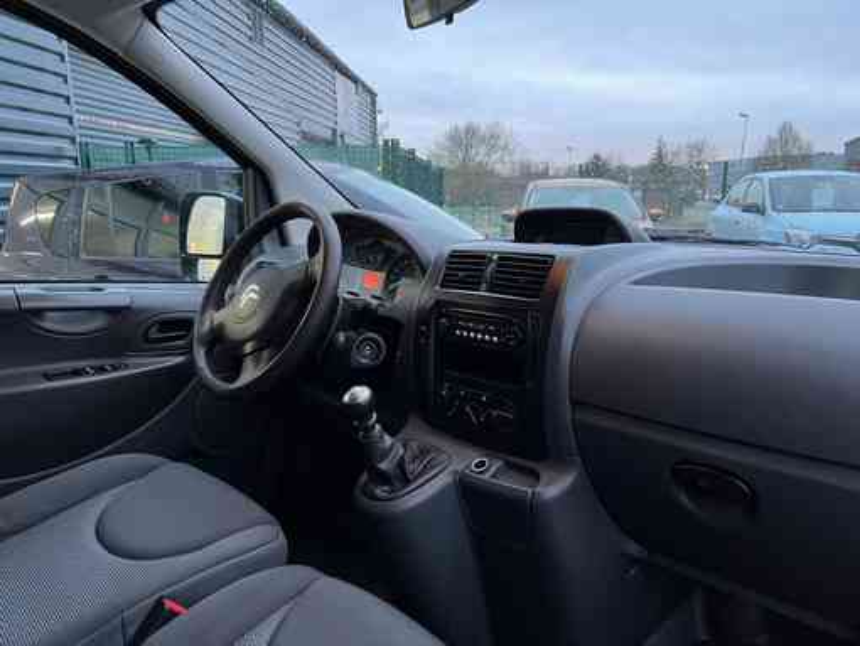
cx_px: 430
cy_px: 323
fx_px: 646
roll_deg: +1.8
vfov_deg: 53.1
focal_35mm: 26
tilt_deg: -11.1
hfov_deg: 67.3
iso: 250
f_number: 1.5
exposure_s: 1/50
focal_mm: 5.7
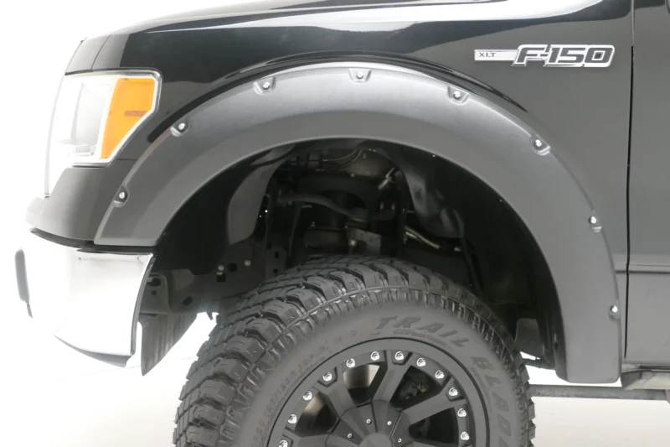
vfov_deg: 28.6
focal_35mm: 47
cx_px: 335
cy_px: 224
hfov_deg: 41.9
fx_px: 874
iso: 1600
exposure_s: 1/40
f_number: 3.3
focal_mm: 17
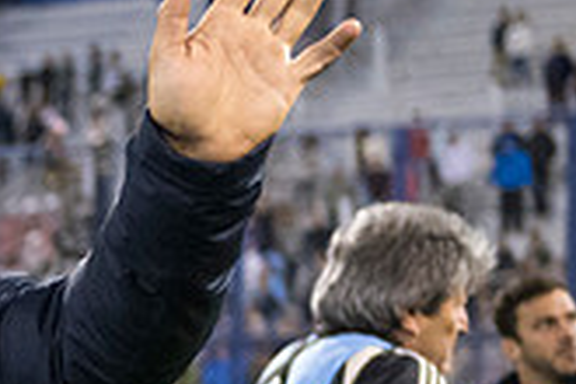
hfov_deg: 11.0
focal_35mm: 183
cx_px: -140
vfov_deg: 7.4
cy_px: 553
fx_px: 2928
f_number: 2.8
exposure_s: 1/1250
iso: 4500
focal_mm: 52
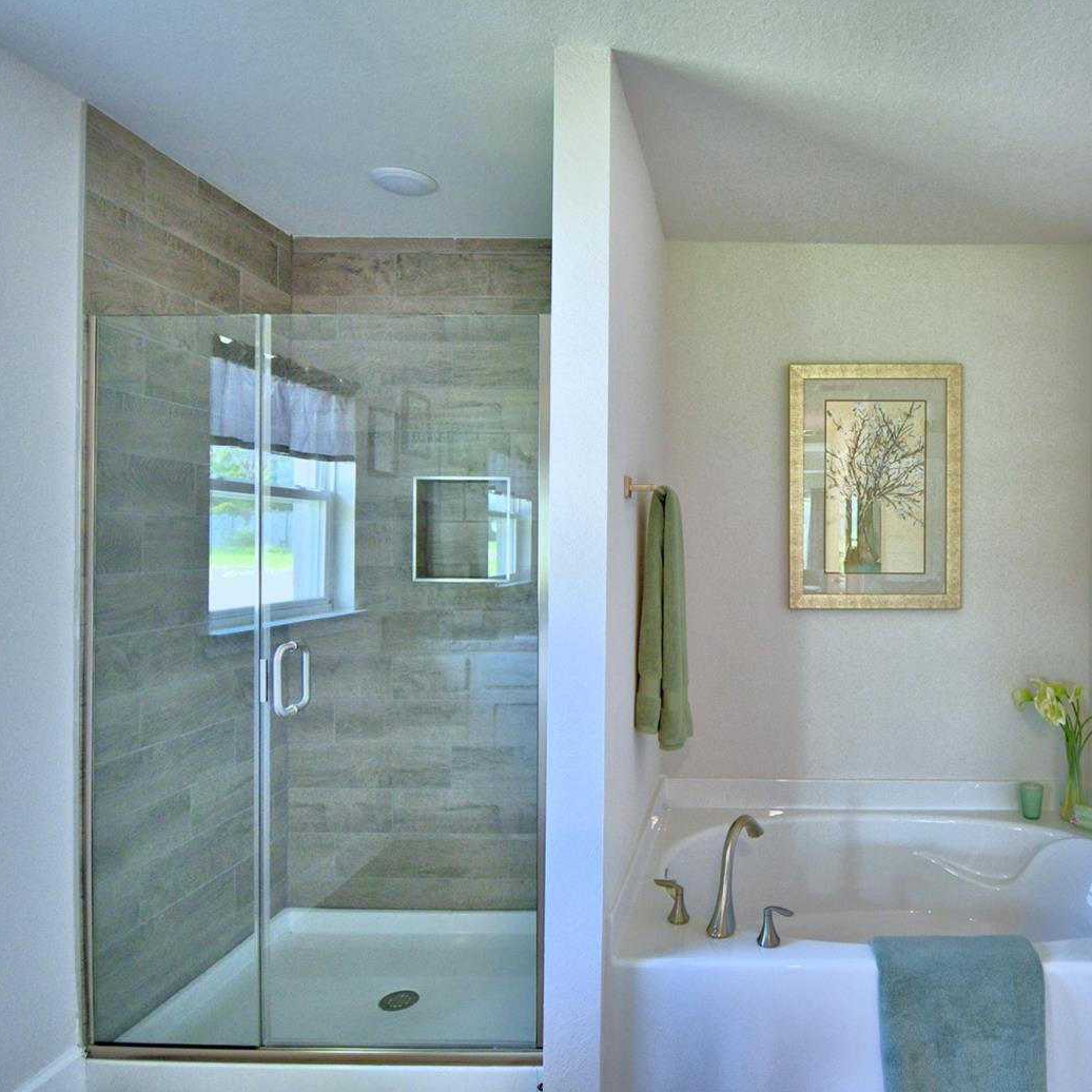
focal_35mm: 21
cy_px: 542
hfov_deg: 69.4
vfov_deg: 72.1
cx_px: 756
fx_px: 749
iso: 640
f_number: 4.8
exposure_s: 1/30
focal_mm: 11
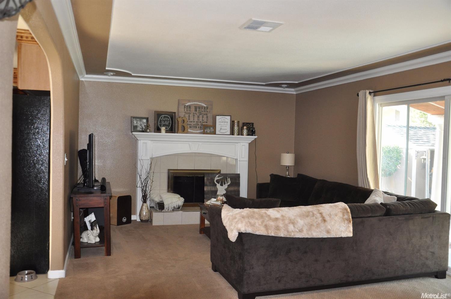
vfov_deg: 41.6
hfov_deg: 59.6
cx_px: 226
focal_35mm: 32
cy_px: 150
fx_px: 394
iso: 800
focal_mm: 21
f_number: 3.8
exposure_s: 1/60
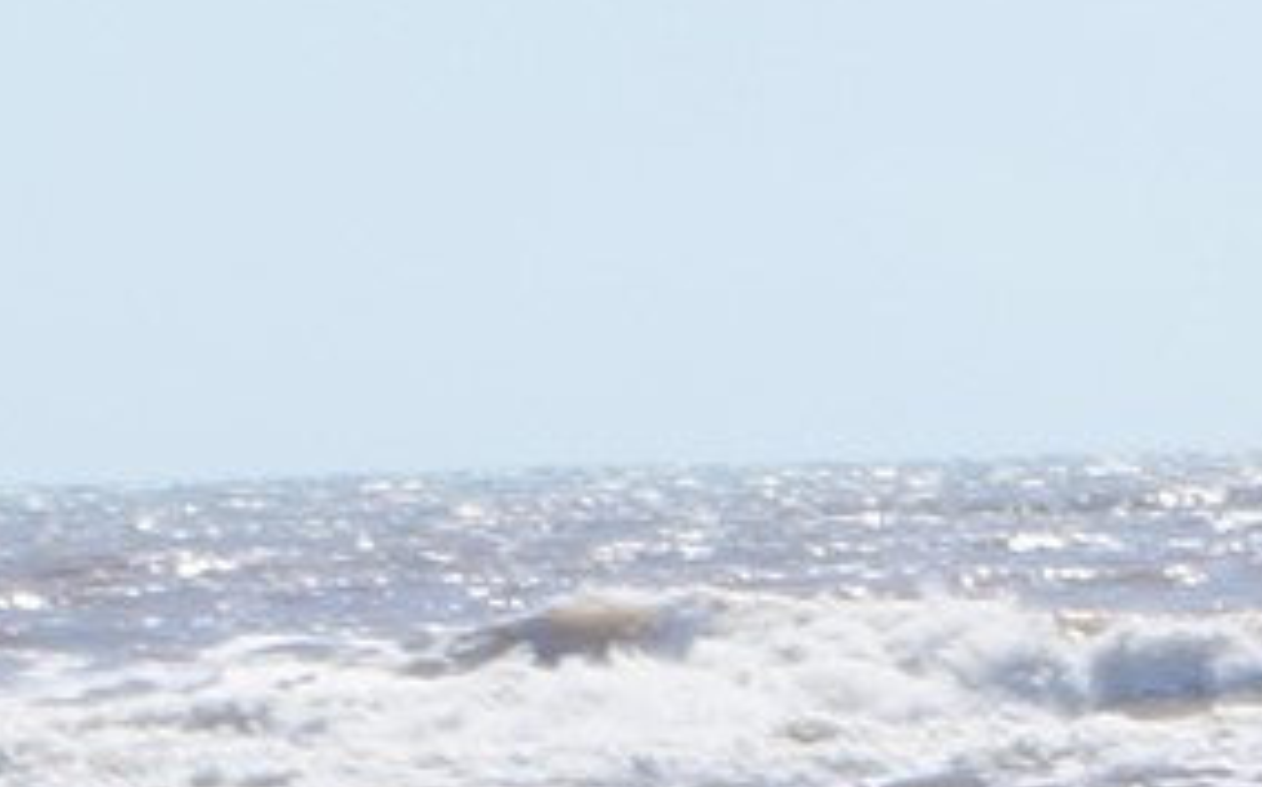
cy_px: 1118
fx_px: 22129
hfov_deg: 3.3
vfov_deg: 2.0
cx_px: 1402
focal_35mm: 644
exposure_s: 1/200
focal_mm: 55
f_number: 13
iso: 100
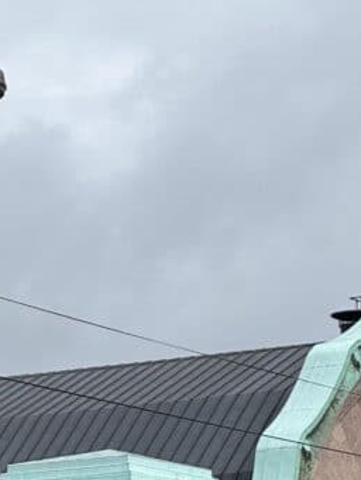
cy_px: 642
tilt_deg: +6.7
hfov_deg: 6.4
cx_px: 482
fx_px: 3210
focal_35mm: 231
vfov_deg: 8.4
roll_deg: +0.6
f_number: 2.8
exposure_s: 1/717
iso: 25
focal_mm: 9
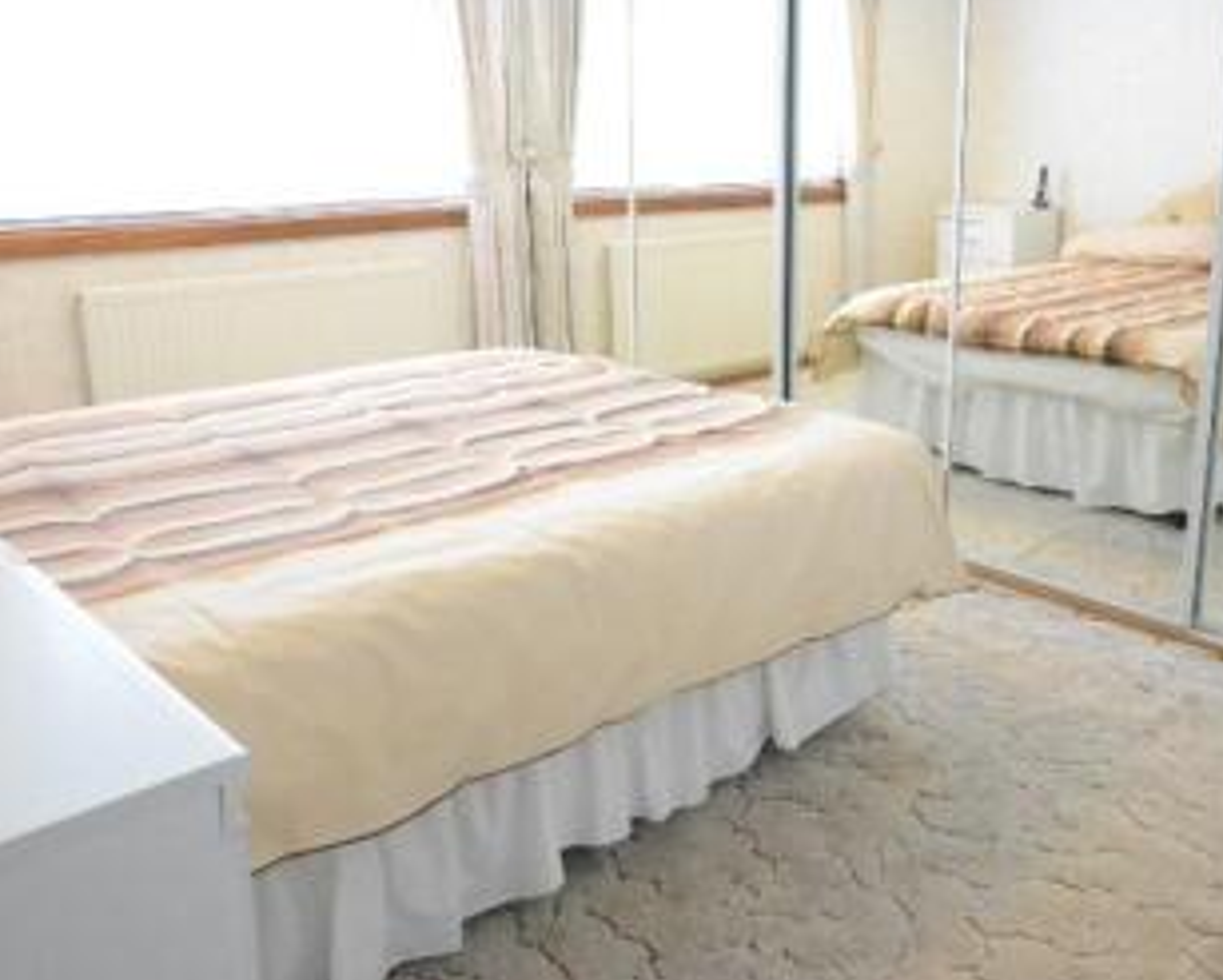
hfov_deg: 58.3
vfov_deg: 48.2
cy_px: 384
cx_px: 725
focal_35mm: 30
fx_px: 1087
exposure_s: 1/60
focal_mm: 10
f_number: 4
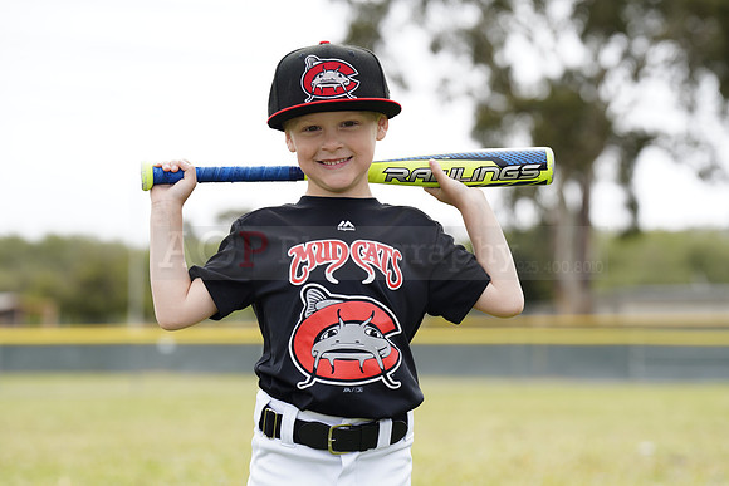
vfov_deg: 9.3
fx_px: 2998
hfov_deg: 13.9
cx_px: 364
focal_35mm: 148
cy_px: 243
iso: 100
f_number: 5.6
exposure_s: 1/250
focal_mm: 148
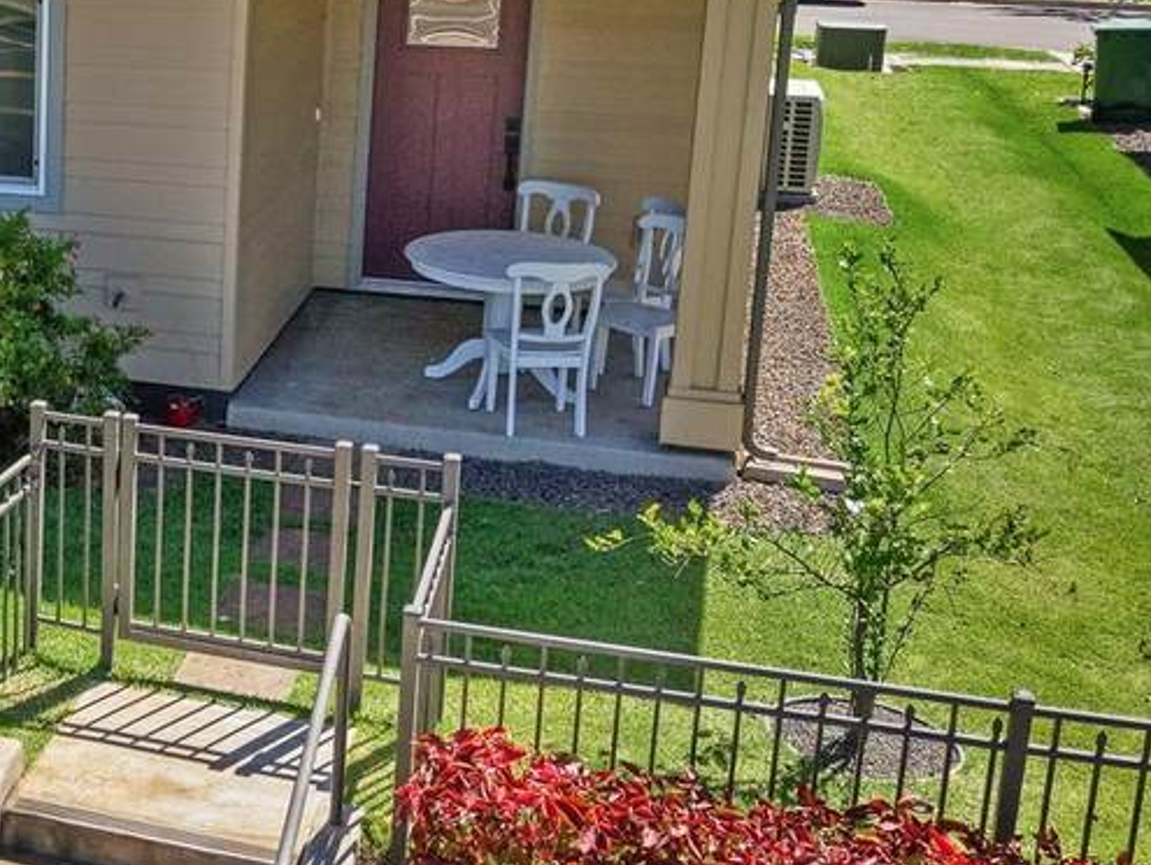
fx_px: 2063
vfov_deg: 23.5
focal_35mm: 62
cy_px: 265
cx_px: -149
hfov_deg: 28.1
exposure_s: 1/120
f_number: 1.8
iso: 160
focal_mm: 8.67
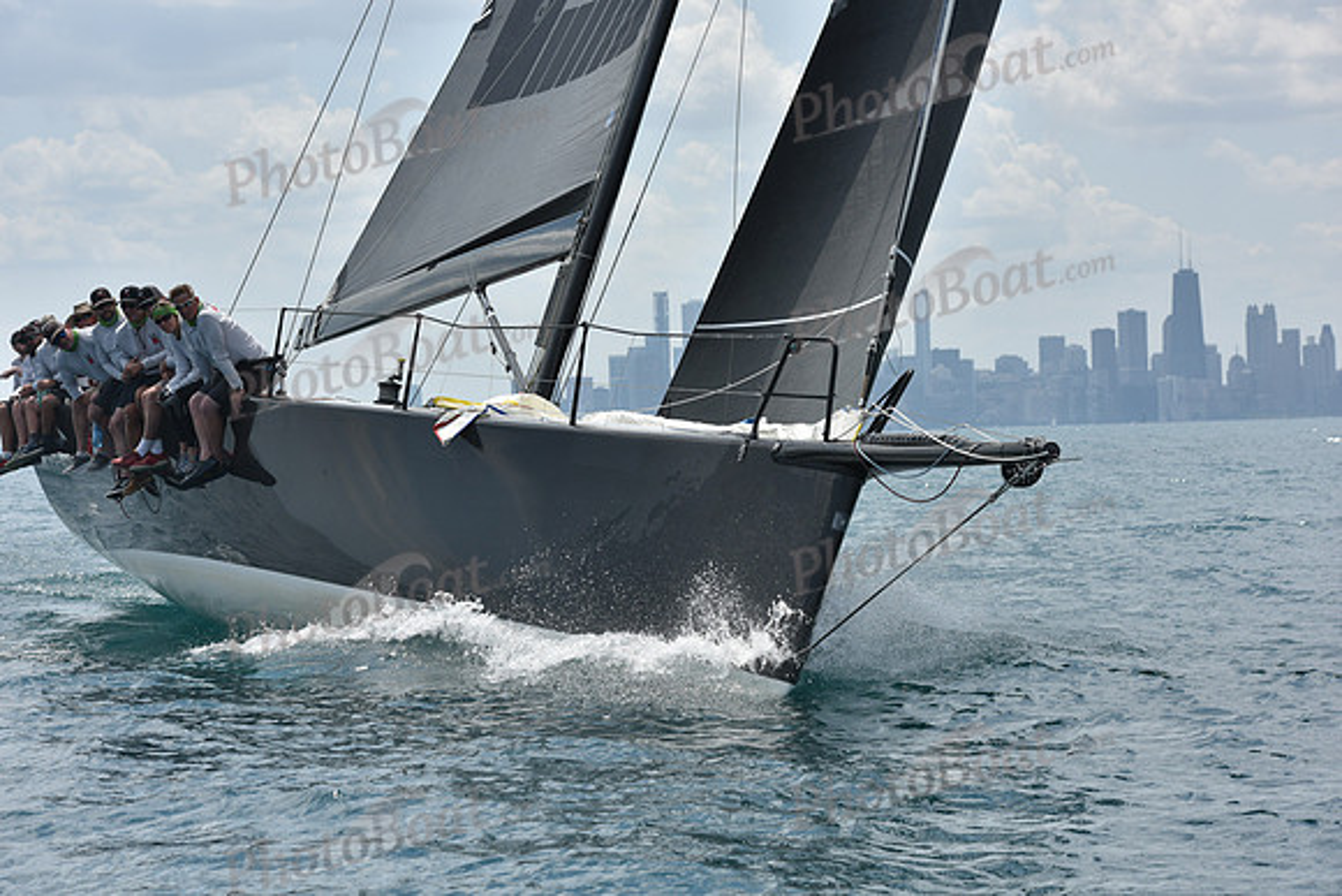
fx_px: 3728
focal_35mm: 100
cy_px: 448
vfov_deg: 13.7
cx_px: 671
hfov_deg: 20.4
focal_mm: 100
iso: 250
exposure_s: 1/1250
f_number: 8
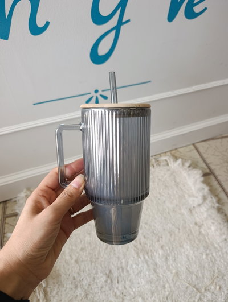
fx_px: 201
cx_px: 114
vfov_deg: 73.8
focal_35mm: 23
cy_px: 151
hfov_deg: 59.0
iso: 211
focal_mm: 6.11
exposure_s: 1/100
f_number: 1.65
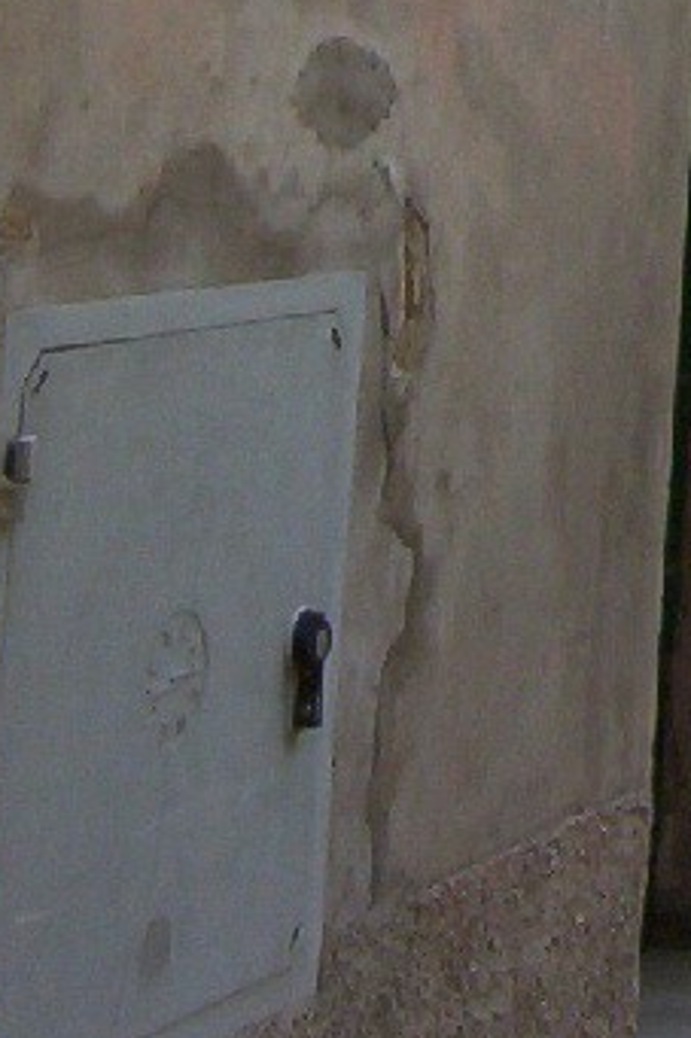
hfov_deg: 10.0
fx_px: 3746
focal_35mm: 130
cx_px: 1215
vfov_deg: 14.2
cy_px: -749
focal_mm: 5.54
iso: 100
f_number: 2.76
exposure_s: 1/734
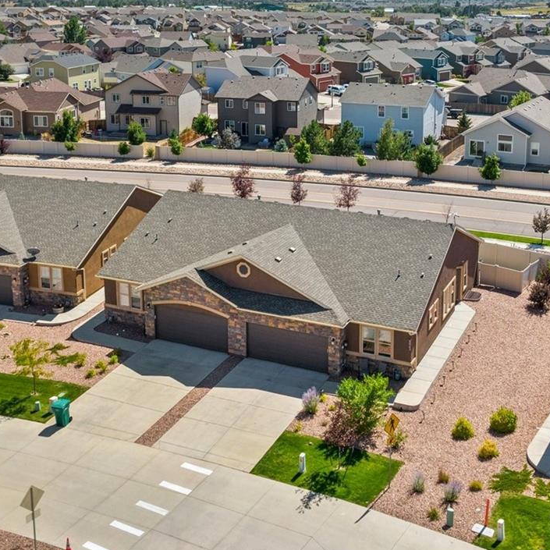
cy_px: 165
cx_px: 300
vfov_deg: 38.5
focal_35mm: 43
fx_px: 773
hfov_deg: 39.1
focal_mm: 8.38
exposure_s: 1/1250
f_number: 2.8
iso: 100
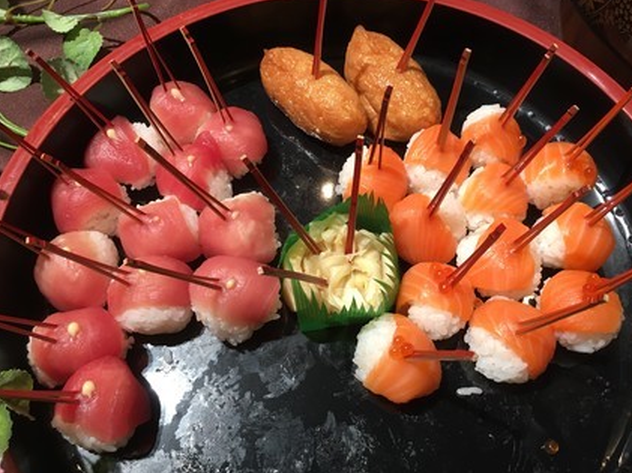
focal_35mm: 31
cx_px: 332
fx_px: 565
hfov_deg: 58.4
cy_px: 233
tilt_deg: -63.8
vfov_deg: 45.4
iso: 80
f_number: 2.2
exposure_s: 1/30
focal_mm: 4.15
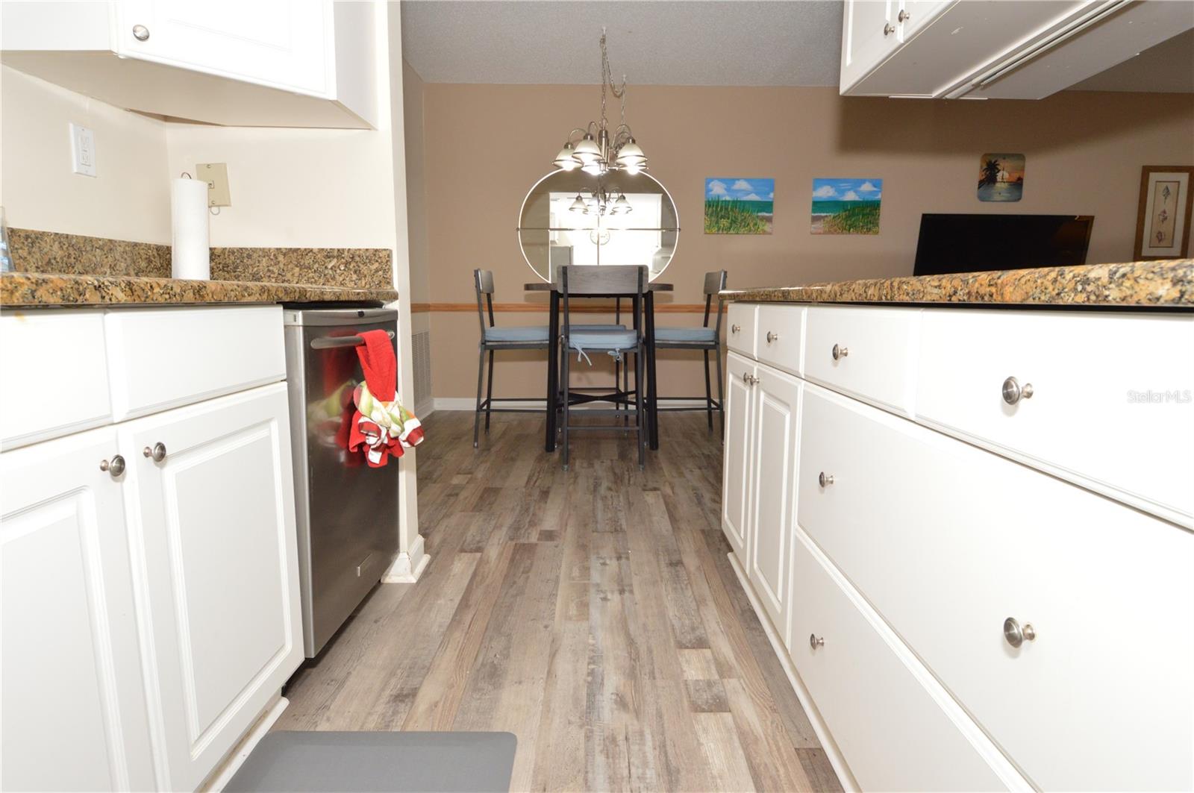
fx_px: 596
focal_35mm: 18
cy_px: 396
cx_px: 597
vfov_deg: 67.3
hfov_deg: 90.1
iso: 800
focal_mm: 12
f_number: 9
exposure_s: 1/60
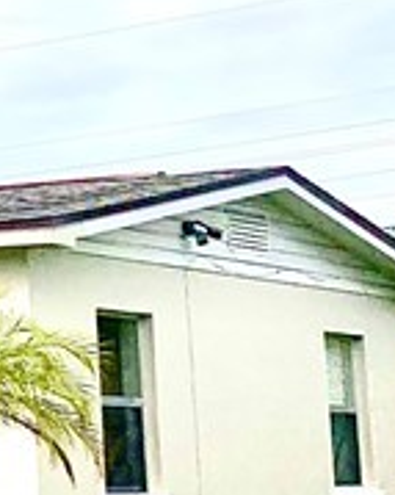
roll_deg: -0.2
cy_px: 163
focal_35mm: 145
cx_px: -842
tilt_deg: +7.1
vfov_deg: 13.3
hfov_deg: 8.6
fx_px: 2121
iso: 25
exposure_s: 1/3937
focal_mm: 4.25
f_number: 1.8
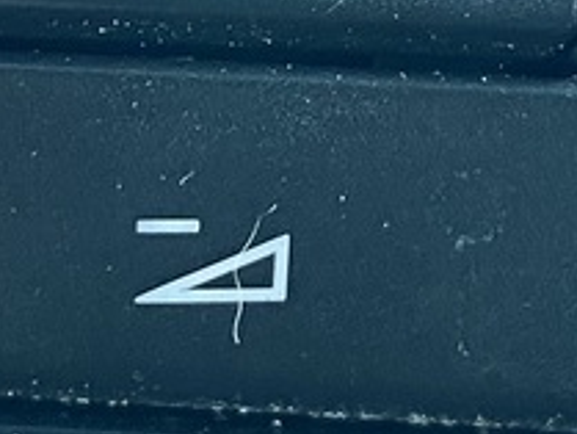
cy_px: -213
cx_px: 453
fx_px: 2869
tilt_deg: -30.2
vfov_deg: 8.5
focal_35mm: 172
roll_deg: +8.3
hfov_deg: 11.4
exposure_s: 1/56
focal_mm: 4.25
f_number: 1.8
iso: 200
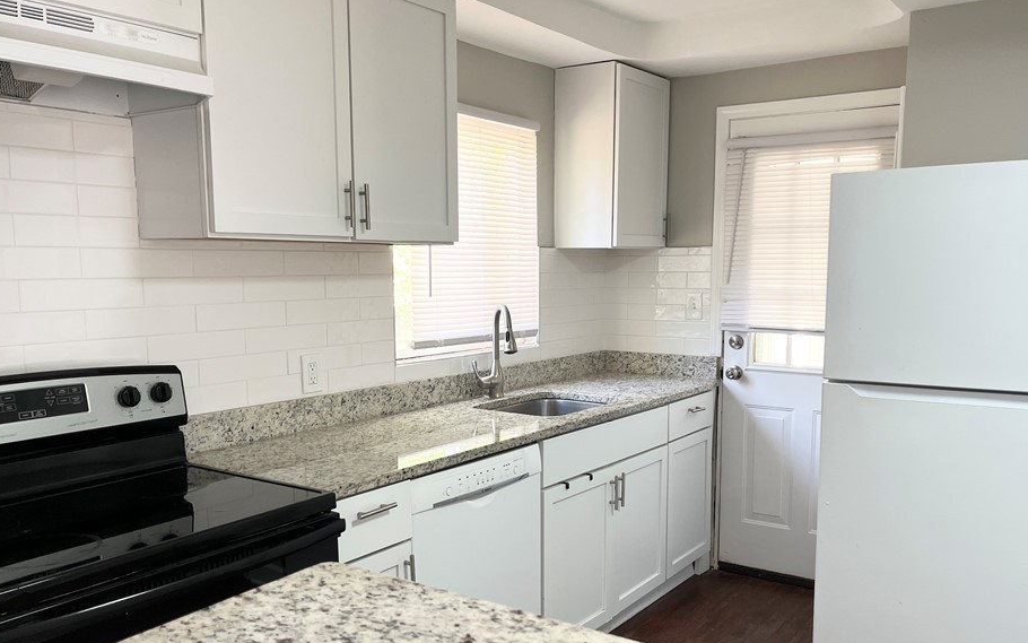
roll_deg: +0.4
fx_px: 869
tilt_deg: -8.2
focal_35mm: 31
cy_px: 376
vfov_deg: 40.5
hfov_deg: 61.2
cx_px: 550
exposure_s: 1/60
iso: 80
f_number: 1.6
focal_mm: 5.1
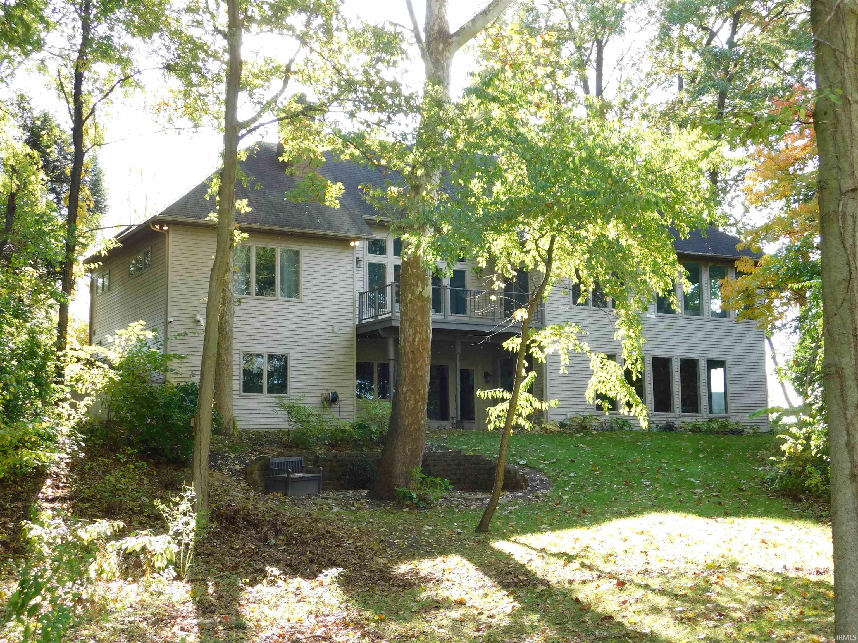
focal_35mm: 51
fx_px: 1264
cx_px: 429
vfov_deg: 28.6
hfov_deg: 37.5
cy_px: 322
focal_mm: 9
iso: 125
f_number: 3.8
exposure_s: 1/80
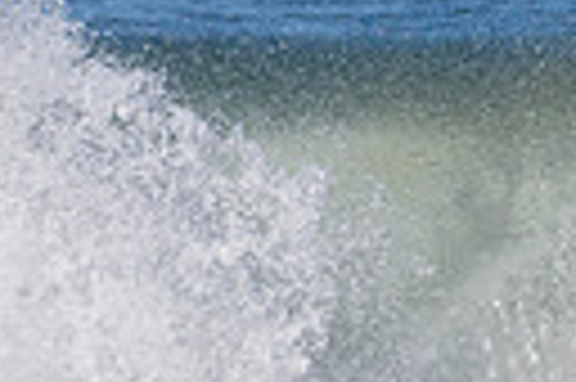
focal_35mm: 3396
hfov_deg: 0.6
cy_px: 272
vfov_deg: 0.4
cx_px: 1197
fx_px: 54267
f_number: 5.6
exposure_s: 1/2000
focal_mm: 500
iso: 250
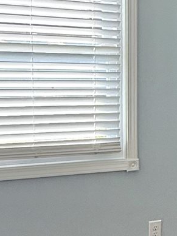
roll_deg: -3.0
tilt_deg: -9.7
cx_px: 270
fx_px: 567
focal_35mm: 83
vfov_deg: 23.5
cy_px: 150
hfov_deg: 16.2
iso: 64
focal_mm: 2.22
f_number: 2.2
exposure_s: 1/119
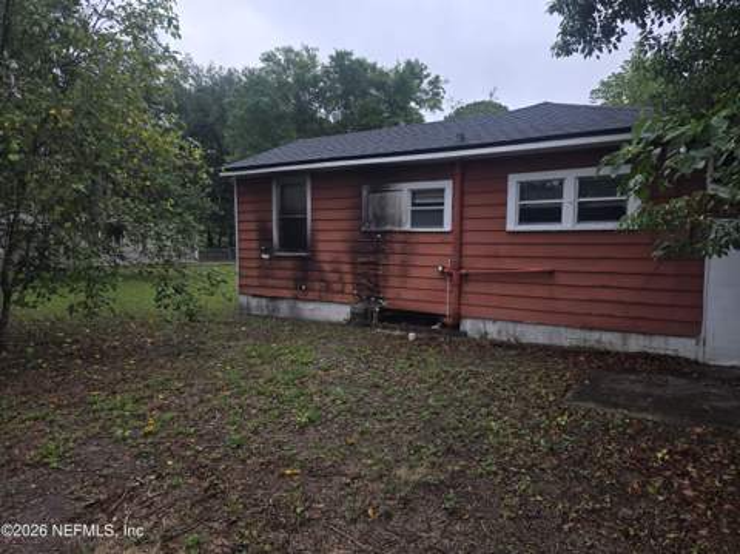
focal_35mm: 23
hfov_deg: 74.0
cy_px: 277
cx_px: 370
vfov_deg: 58.8
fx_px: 491
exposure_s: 1/193
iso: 12
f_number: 1.7
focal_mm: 6.3
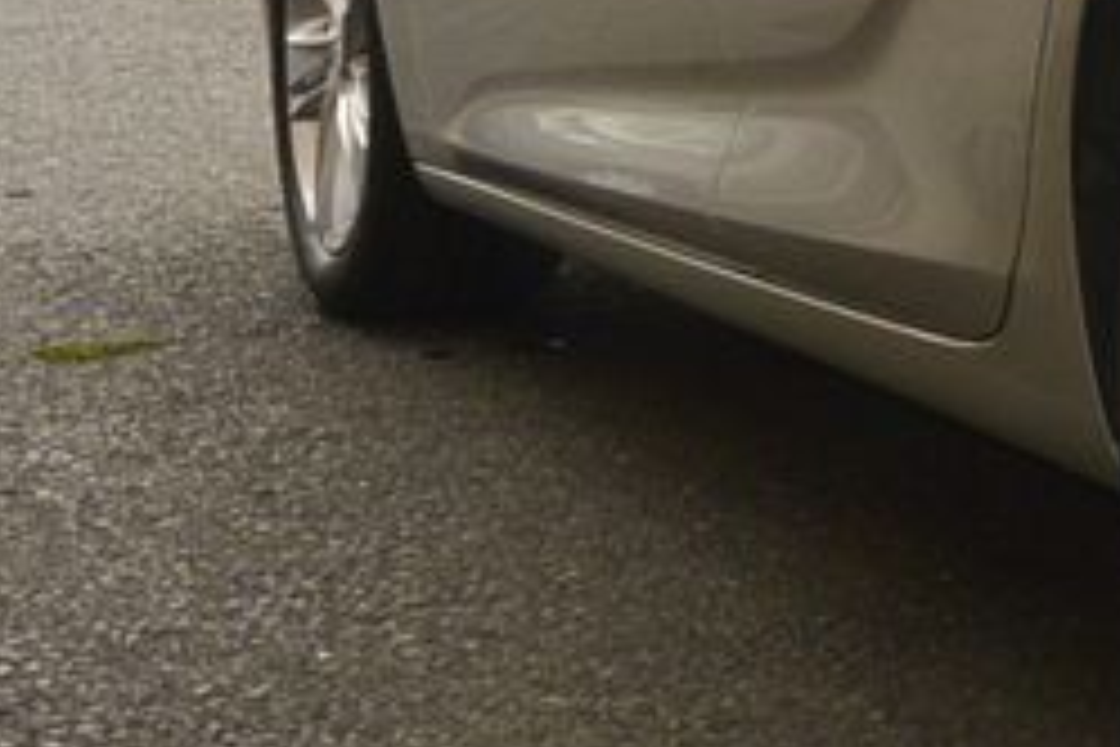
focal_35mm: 111
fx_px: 3453
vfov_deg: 12.0
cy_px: -187
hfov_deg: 15.2
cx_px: 2195
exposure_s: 1/250
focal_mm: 10
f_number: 7.1
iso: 160
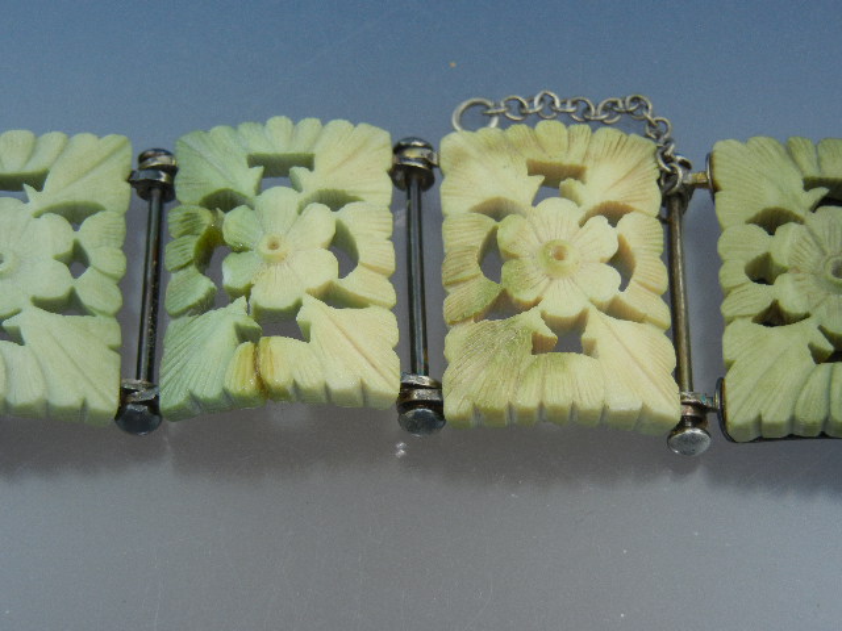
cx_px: 421
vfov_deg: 19.1
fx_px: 1873
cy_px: 316
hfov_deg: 25.3
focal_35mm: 77
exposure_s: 1/31
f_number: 4.3
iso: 200
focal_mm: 13.9
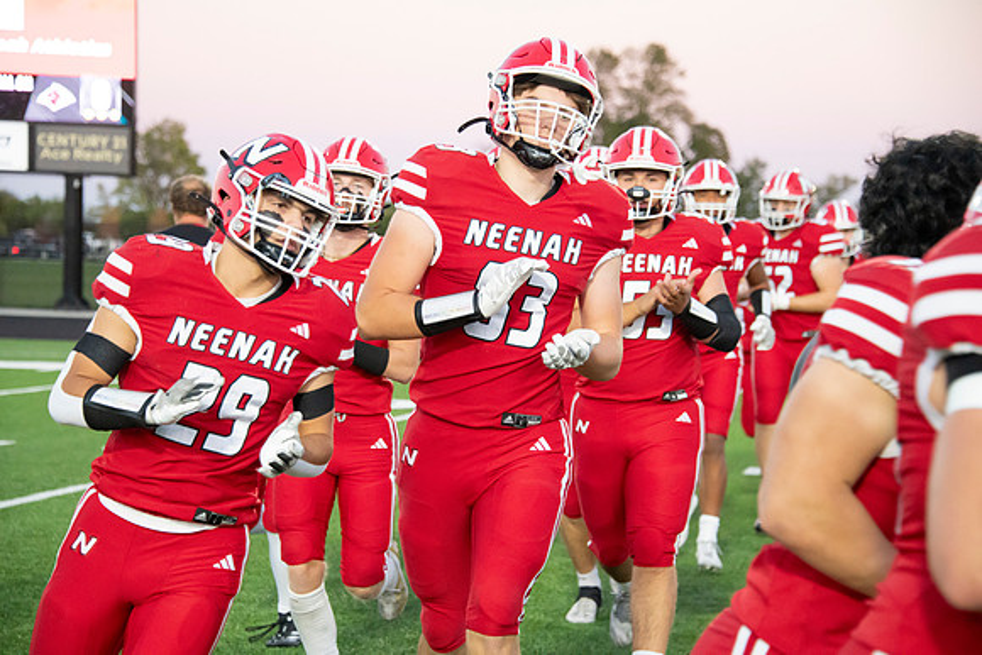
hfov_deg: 18.3
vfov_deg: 12.2
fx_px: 3056
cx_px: 491
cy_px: 328
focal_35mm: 112
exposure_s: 1/800
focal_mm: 112
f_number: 5.6
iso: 8000
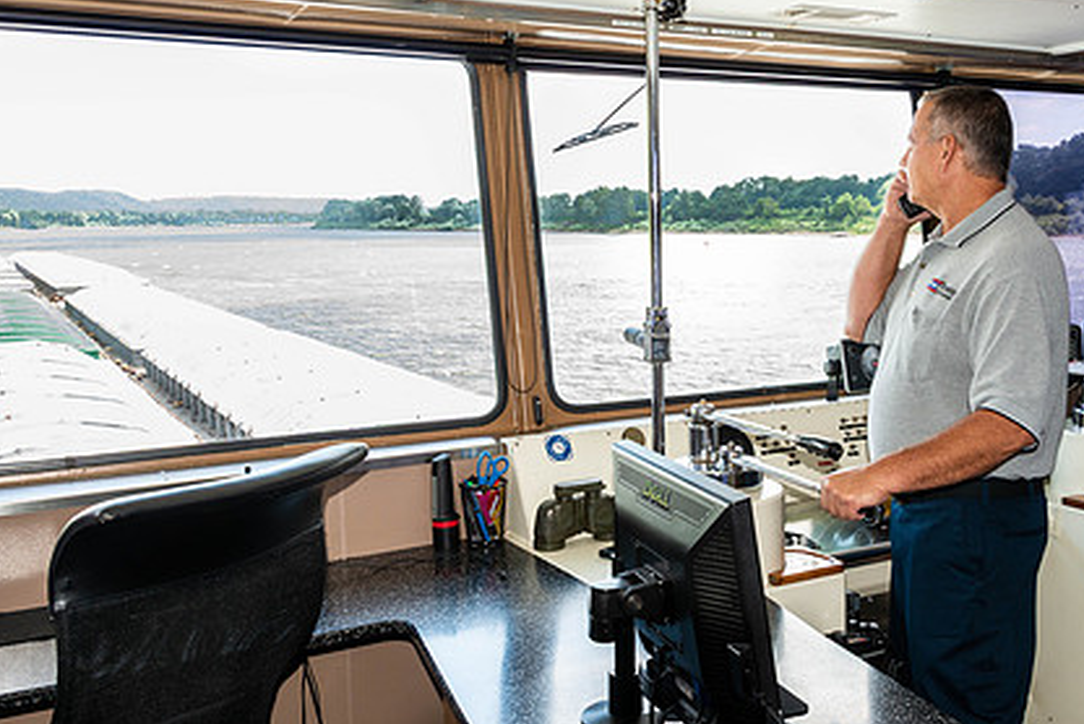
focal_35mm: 39
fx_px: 1175
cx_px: 646
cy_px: 363
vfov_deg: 34.3
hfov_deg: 49.2
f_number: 10
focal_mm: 28
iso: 450
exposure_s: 1/60
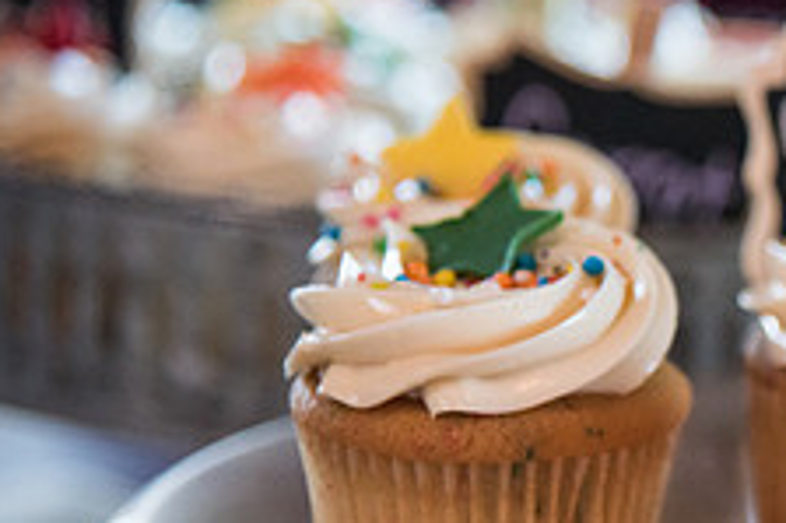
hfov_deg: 8.3
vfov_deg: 5.6
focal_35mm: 246
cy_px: 405
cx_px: 982
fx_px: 5367
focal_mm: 95
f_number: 4
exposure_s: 1/250
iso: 2000
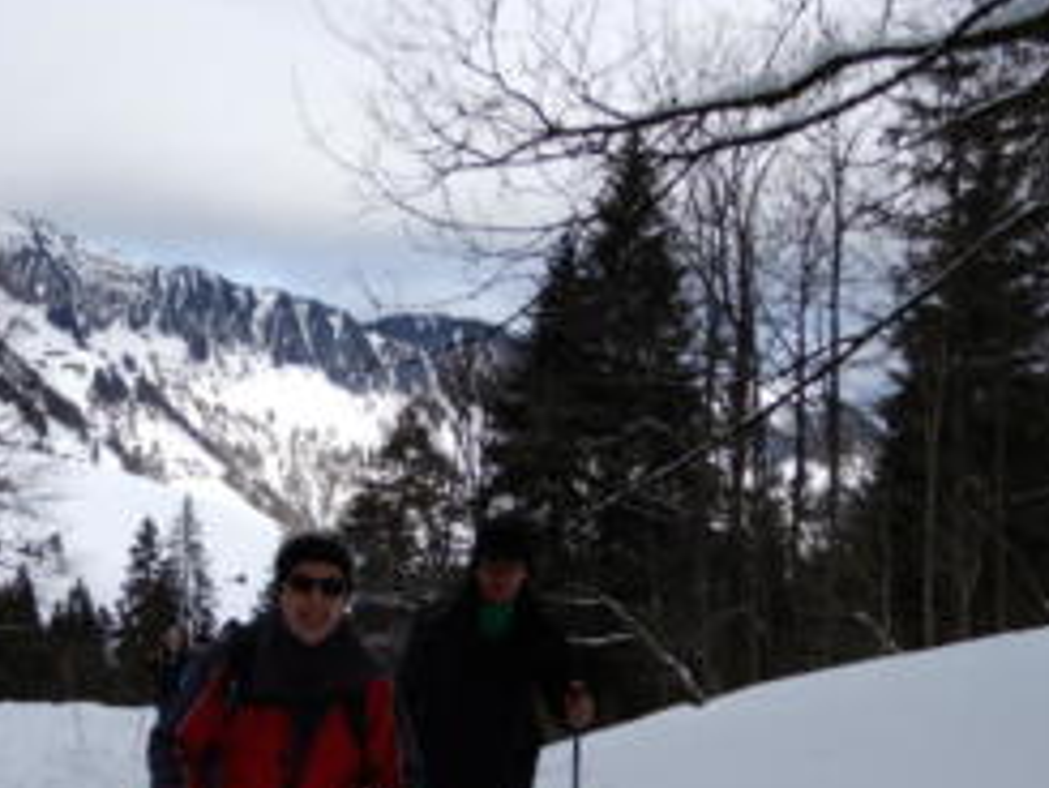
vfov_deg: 28.6
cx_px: 300
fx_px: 1486
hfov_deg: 38.2
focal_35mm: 49
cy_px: 696
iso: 80
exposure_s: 1/800
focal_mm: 4.3
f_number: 3.4
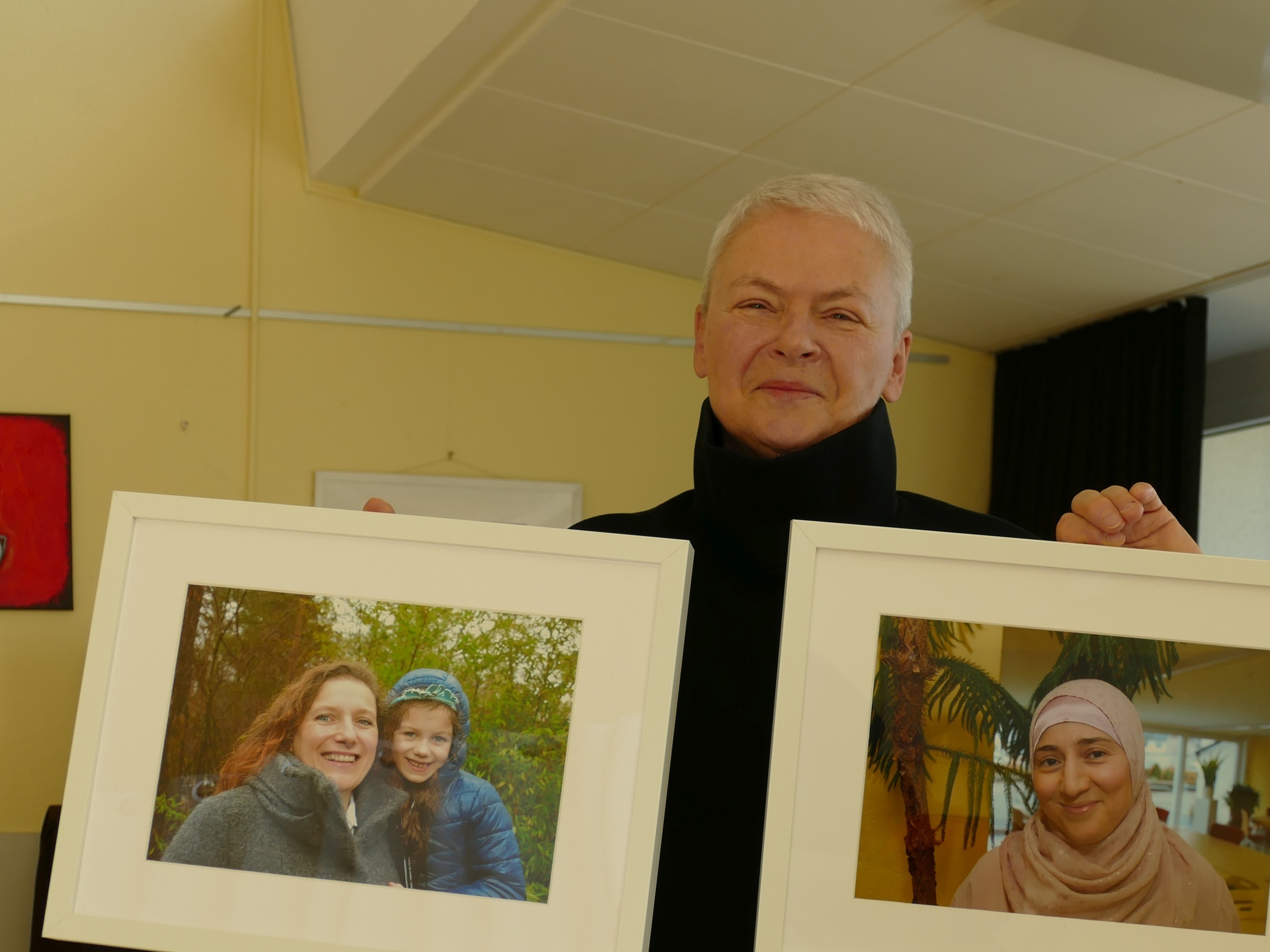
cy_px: 596
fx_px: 2458
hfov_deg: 29.0
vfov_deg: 21.9
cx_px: 678
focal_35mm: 67
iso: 125
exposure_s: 1/160
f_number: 3.3
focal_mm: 17.54
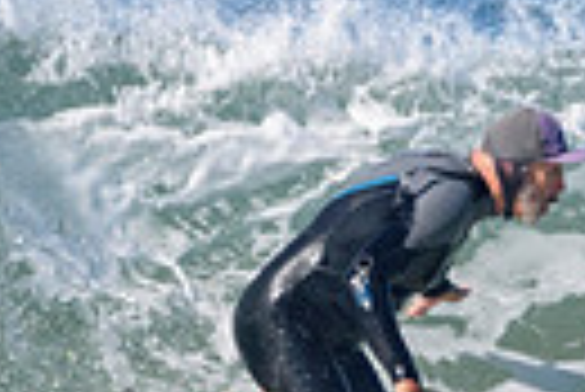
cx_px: 585
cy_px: 421
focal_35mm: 3346
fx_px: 54433
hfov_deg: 0.6
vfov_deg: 0.4
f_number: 5.6
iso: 640
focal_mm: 500
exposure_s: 1/4000
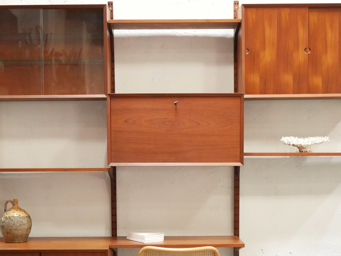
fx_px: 641
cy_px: 193
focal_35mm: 65
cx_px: 164
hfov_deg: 29.8
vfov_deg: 22.4
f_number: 1.7
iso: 3200
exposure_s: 1/60
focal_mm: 20
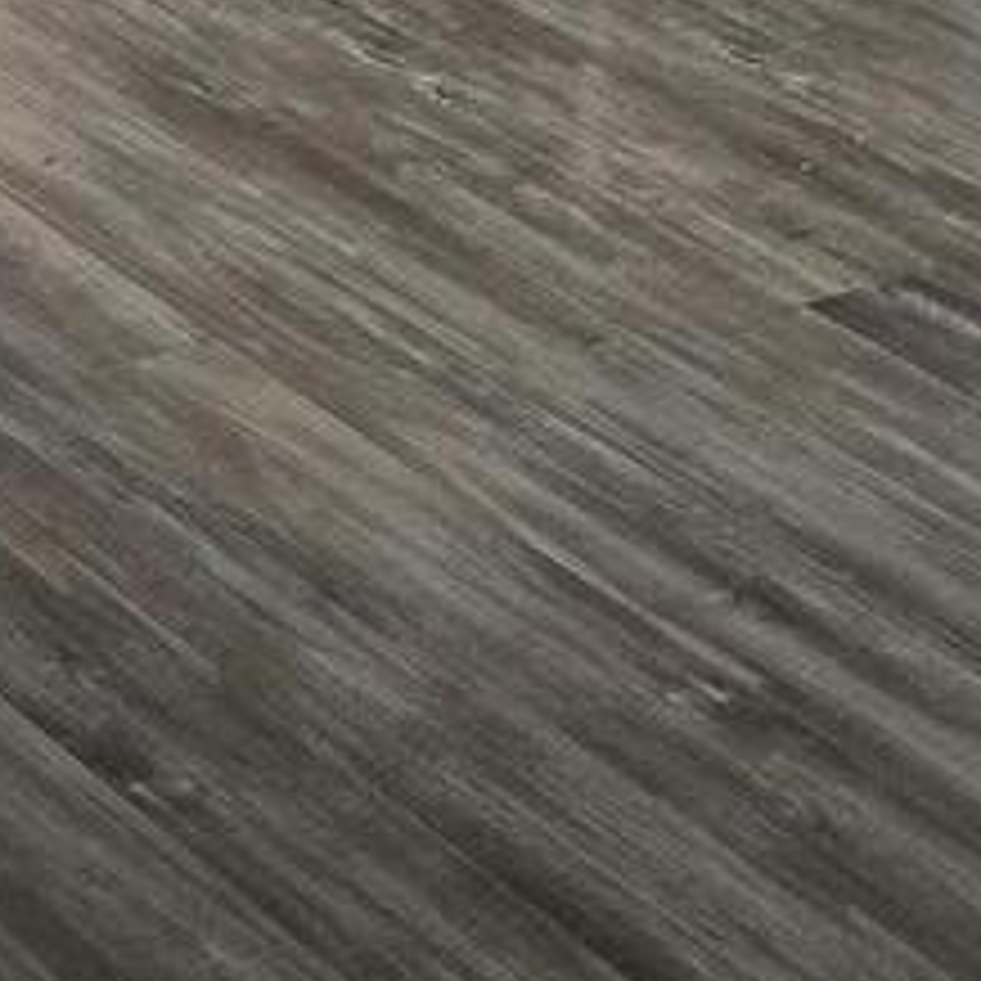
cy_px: -1202
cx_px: -783
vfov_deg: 11.3
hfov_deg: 12.0
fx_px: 4296
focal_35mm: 134
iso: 250
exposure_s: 1/120
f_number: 1.8
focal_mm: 5.4
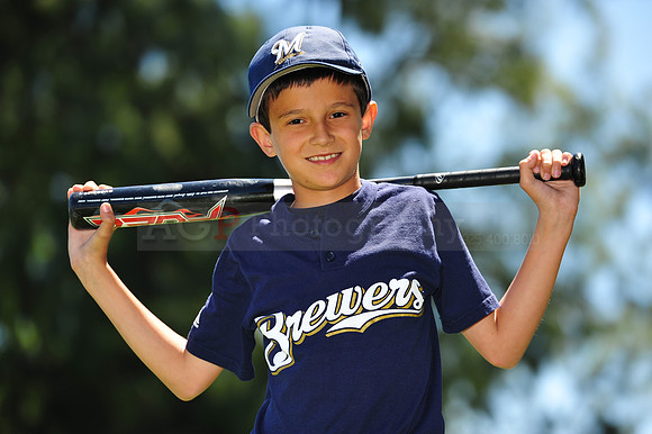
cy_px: 217
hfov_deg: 11.1
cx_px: 326
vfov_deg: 7.4
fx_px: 3349
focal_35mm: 185
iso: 200
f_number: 4
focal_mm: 185
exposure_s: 1/500
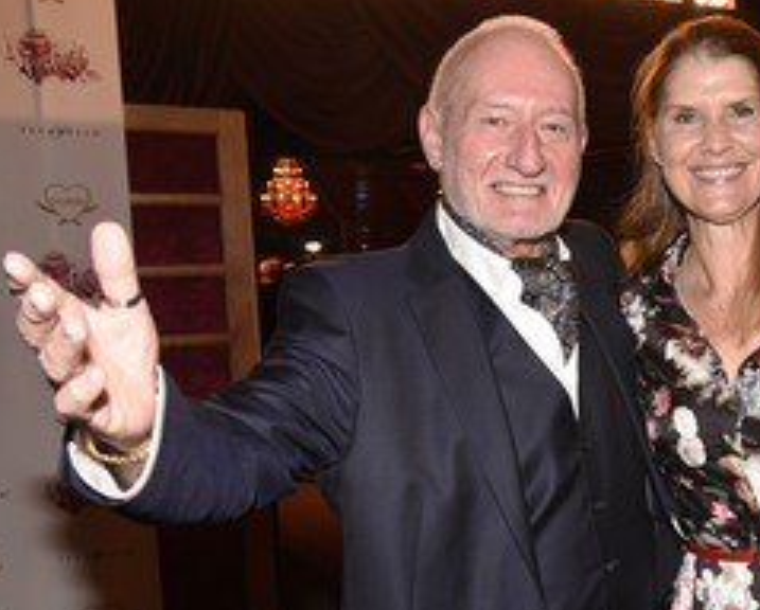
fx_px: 1194
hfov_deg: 33.8
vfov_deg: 28.3
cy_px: 448
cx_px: 653
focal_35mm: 53
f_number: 6.3
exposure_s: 1/60
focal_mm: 30
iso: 2500
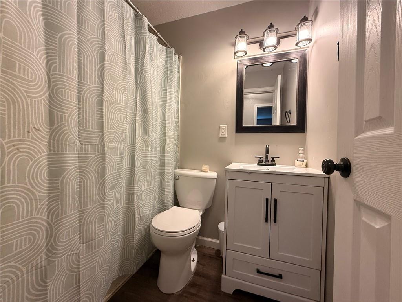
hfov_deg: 102.1
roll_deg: -1.2
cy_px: 151
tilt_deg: -1.4
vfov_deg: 85.7
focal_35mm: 14
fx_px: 163
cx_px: 201
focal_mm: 2.22
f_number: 2.2
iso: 250
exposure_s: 1/60
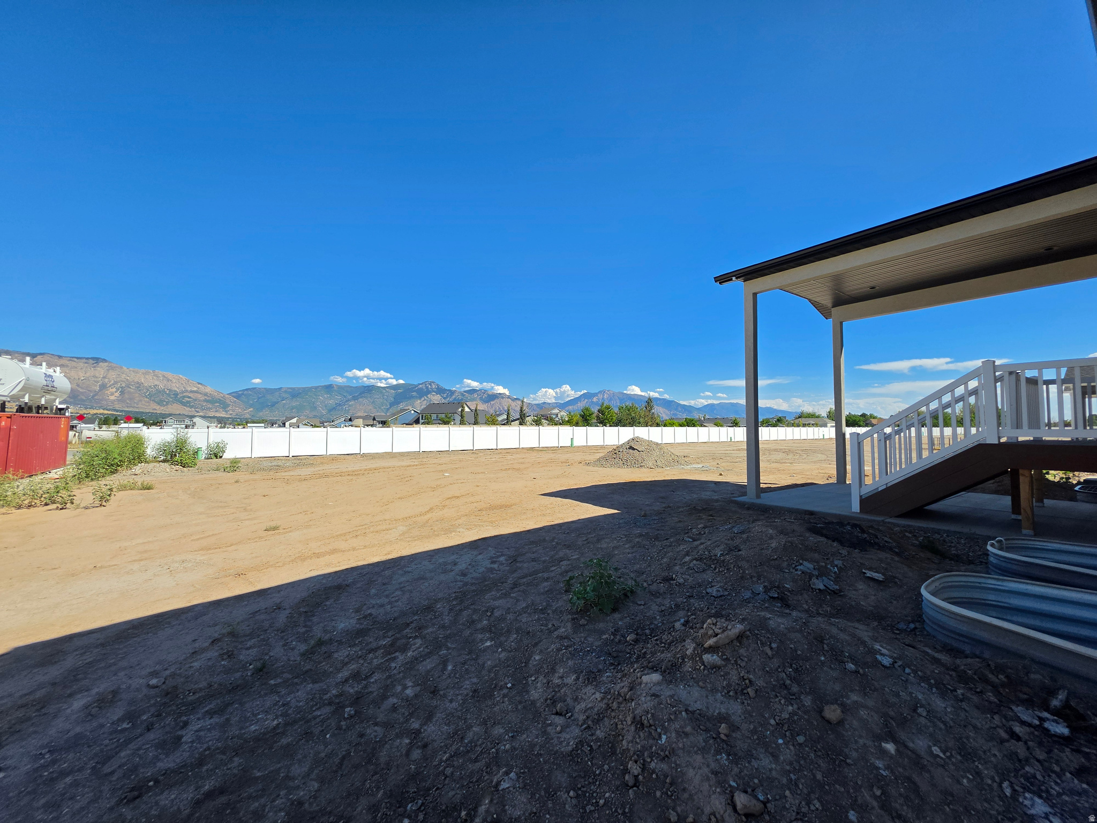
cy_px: 412
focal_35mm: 13
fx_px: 412
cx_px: 548
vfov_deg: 89.9
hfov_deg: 106.2
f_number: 1.9
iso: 32
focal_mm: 2.2
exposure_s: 1/2271
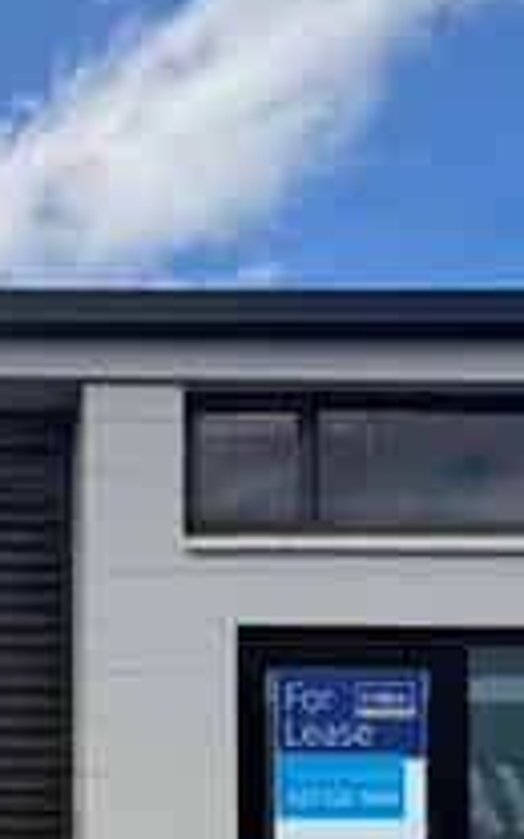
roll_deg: +0.1
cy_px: 772
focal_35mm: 47
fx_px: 1074
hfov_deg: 25.5
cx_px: -48
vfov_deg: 39.3
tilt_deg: +1.5
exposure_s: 1/631
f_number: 2.2
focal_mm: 2.22
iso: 40
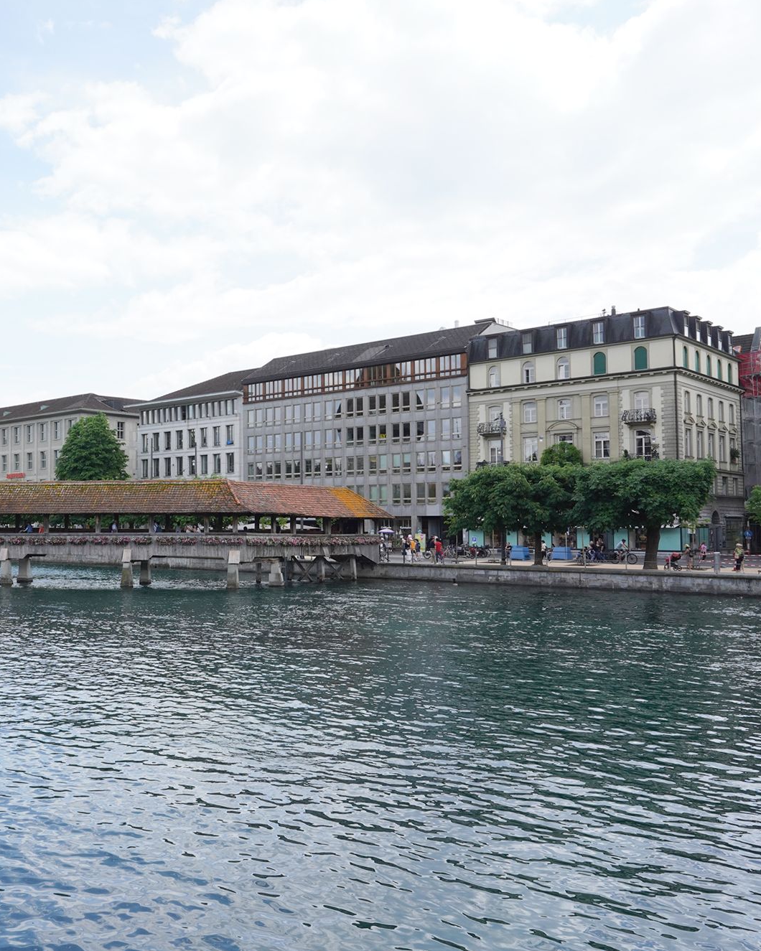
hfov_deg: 41.8
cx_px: 176
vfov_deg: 52.8
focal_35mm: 34
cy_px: 475
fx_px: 957
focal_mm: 24
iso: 500
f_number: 13
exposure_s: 1/320
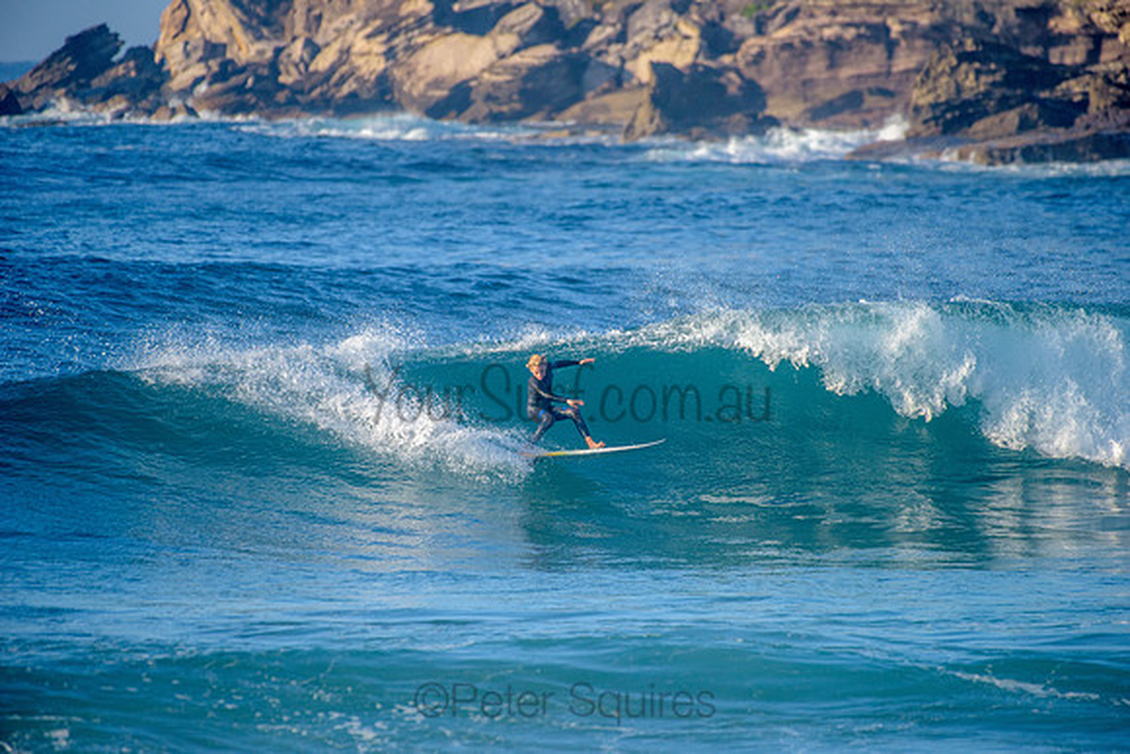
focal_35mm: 500
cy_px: 377
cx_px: 565
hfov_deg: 4.1
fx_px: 15697
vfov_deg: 2.8
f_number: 5.6
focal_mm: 500
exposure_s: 1/2000
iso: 450
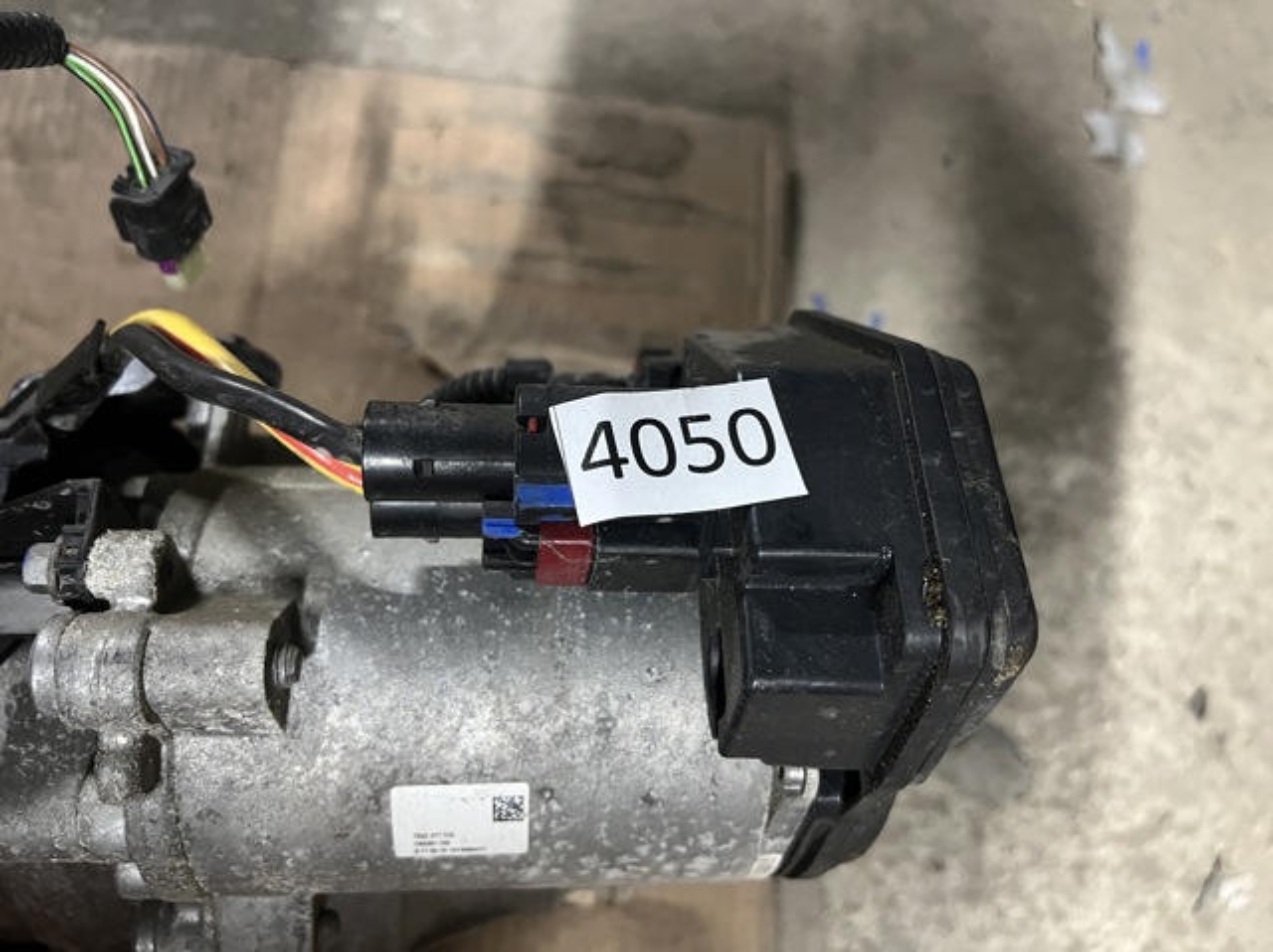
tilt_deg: -72.1
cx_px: 636
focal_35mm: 26
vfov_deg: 53.0
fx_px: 955
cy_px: 476
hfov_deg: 67.3
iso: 500
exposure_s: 1/42
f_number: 1.5
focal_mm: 5.7
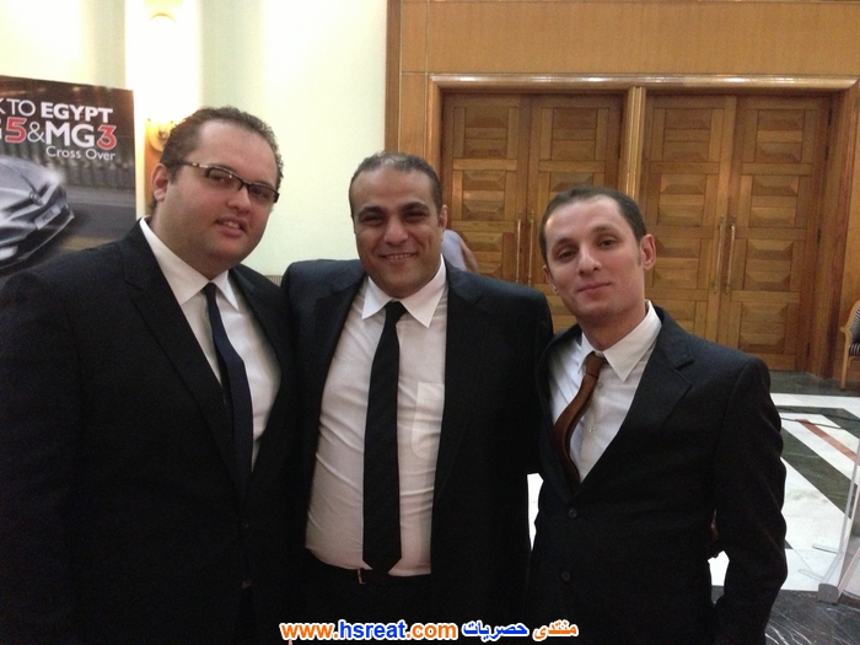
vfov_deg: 42.9
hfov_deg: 55.4
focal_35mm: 33
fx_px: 820
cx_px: 430
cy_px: 322
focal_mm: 4.13
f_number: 2.4
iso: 640
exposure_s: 1/15
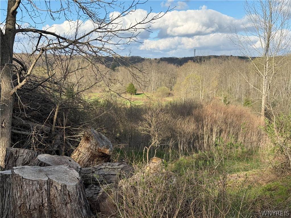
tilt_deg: -4.5
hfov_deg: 39.7
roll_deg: -0.7
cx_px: 146
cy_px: 109
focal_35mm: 48
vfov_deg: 30.3
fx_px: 404
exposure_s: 1/2577
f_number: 1.78
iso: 64
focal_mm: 6.76
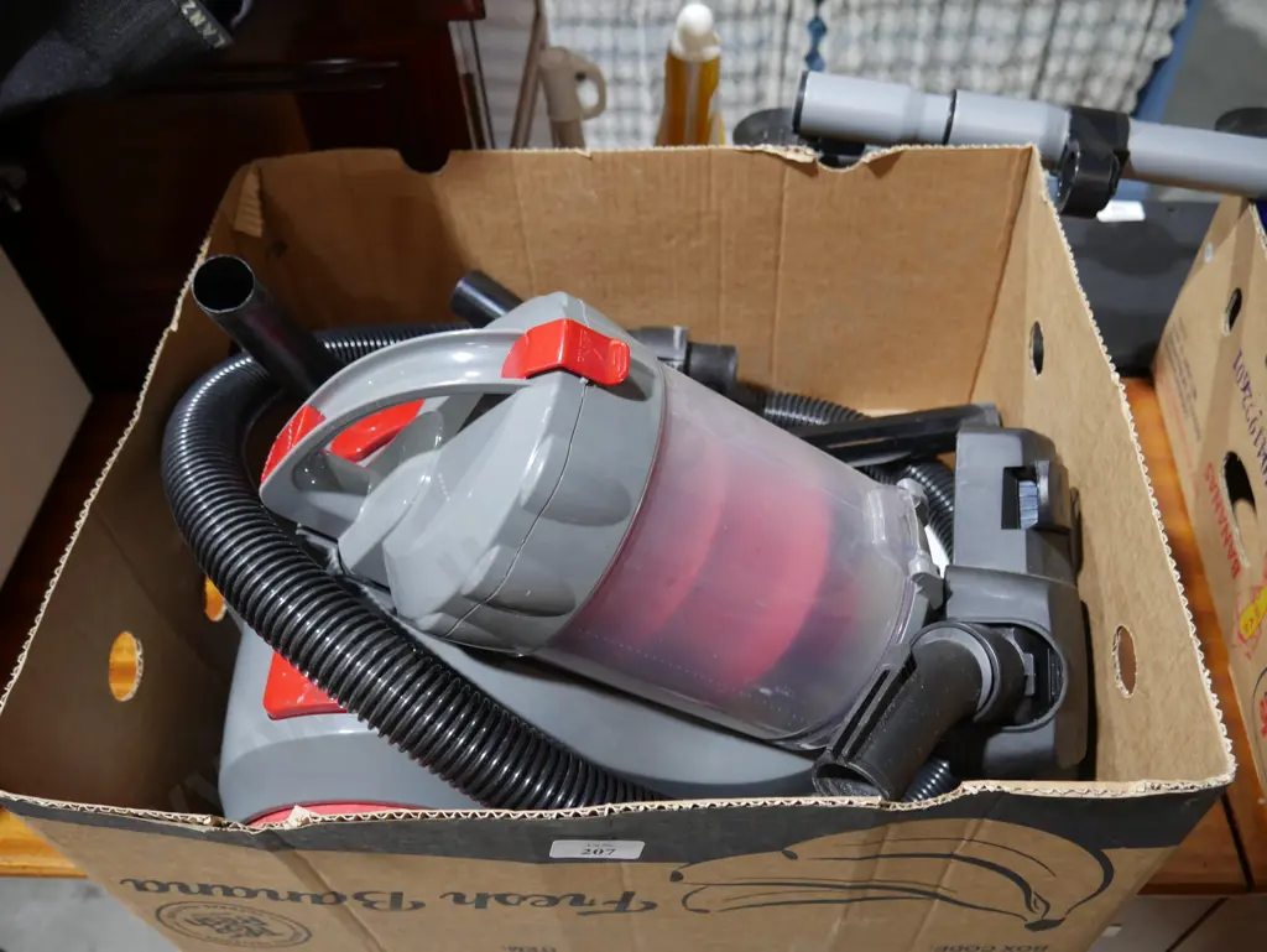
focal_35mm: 30
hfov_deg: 59.9
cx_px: 634
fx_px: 1099
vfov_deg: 46.8
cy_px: 476
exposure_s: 1/60
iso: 400
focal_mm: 15
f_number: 3.6
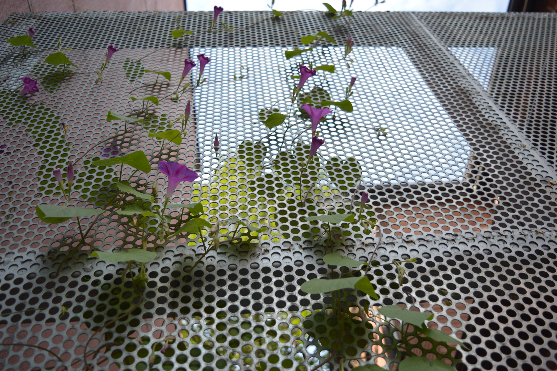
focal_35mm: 34
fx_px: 533
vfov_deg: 38.3
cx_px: 278
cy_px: 186
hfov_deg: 55.1
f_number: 3.8
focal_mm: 23
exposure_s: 1/200
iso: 100
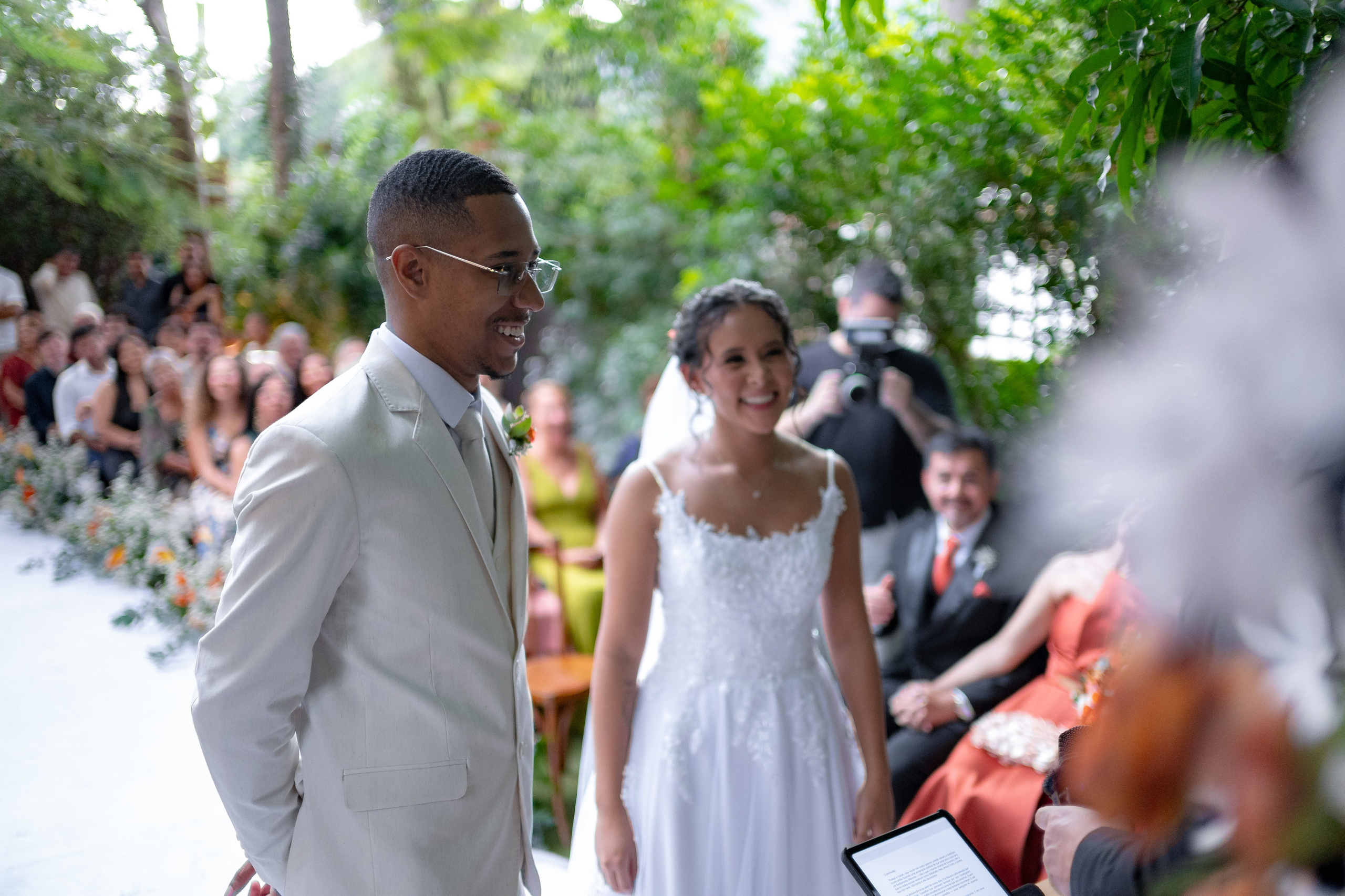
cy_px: 448
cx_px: 672
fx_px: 1308
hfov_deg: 54.4
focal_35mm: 35
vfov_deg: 37.9
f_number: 1.4
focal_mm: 35
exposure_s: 1/640
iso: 2500
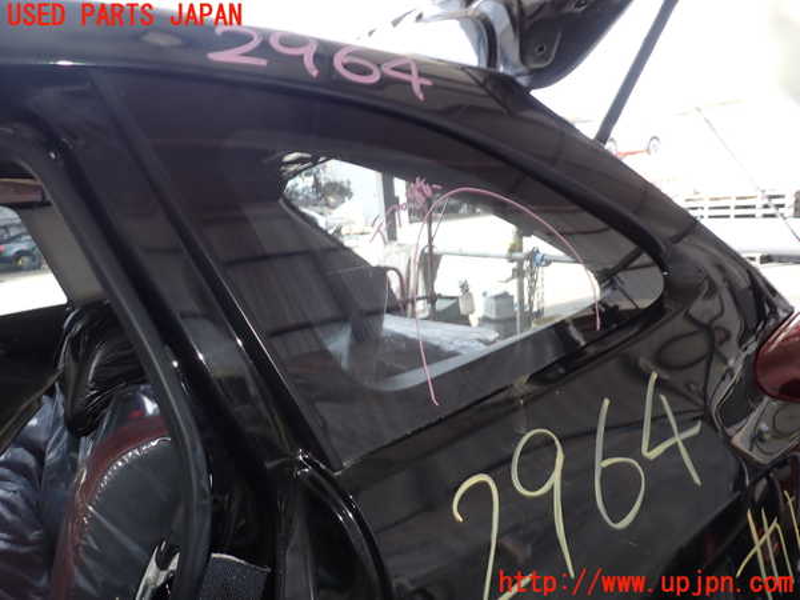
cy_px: 300
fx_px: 578
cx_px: 400
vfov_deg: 54.9
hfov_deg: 69.4
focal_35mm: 25
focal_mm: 4.5
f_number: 2.8
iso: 100
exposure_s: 1/60
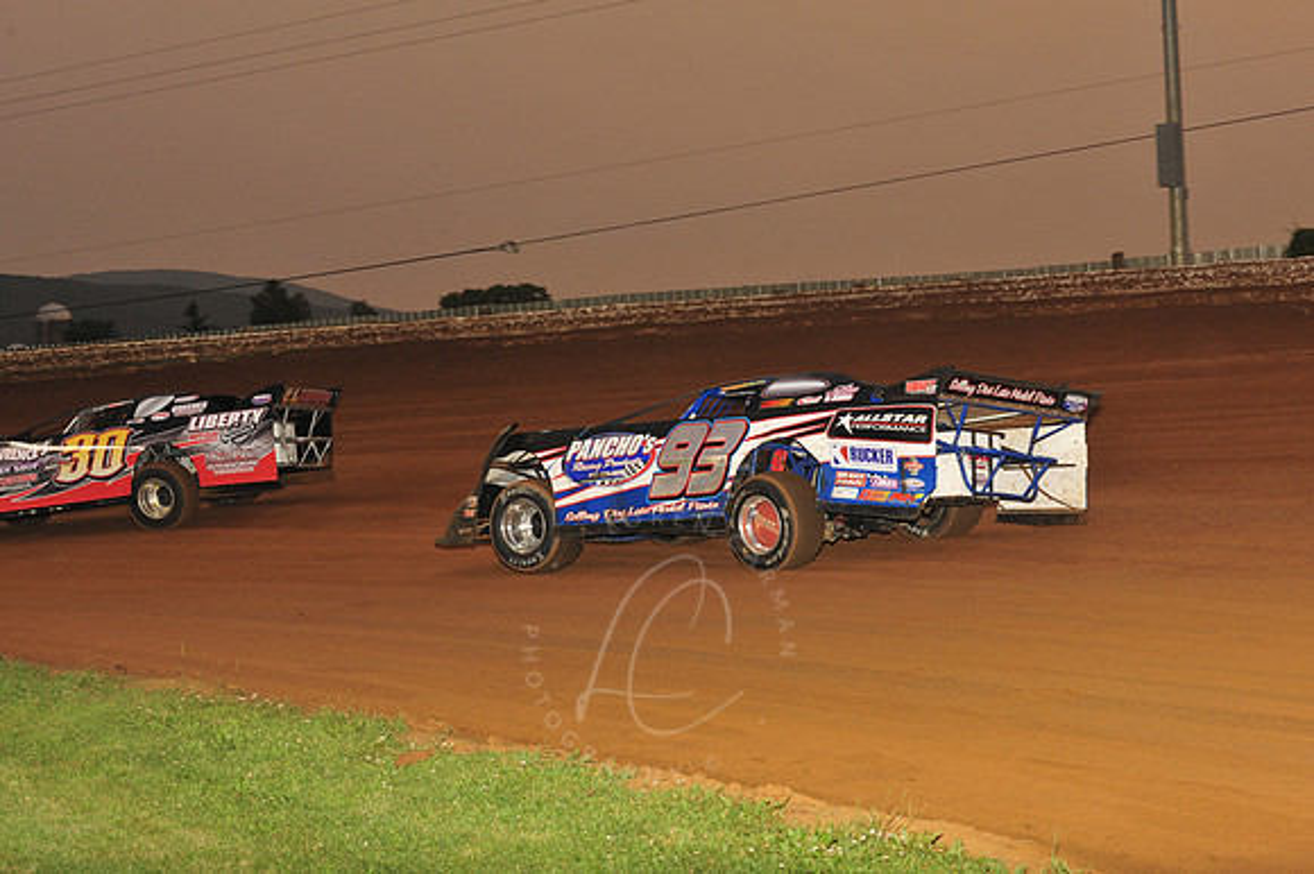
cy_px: 437
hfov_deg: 25.4
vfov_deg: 17.0
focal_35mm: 80
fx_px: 2918
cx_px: 657
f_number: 7.1
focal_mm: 80
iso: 1250
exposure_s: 1/320
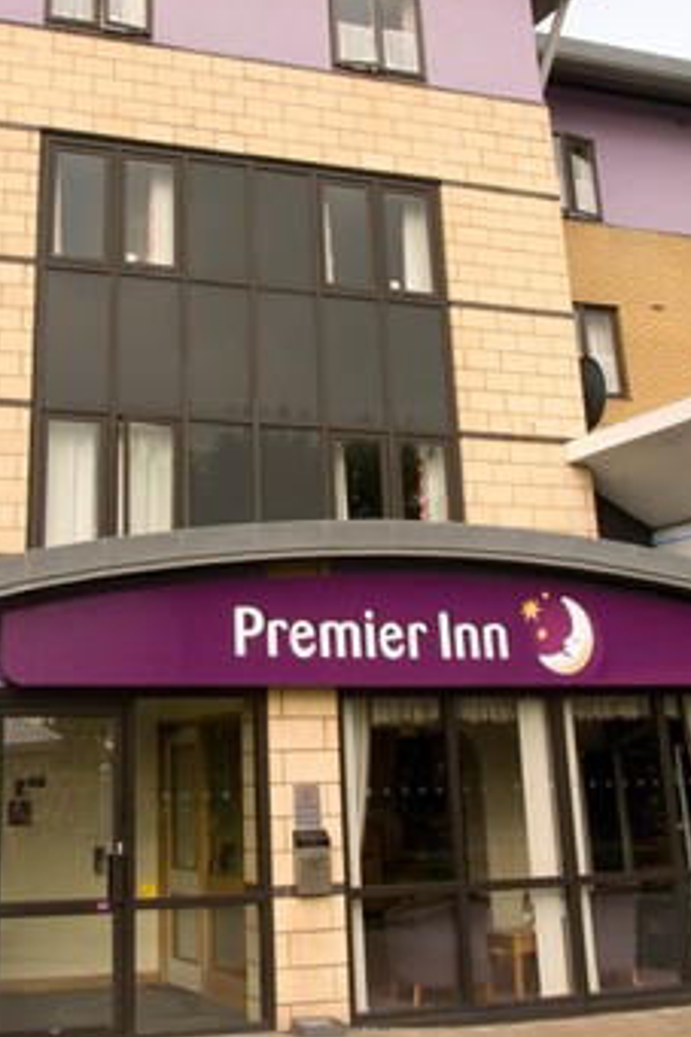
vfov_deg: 43.3
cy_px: 398
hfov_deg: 29.8
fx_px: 1297
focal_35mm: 45
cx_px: 298
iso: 200
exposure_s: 1/60
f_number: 11
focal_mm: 20
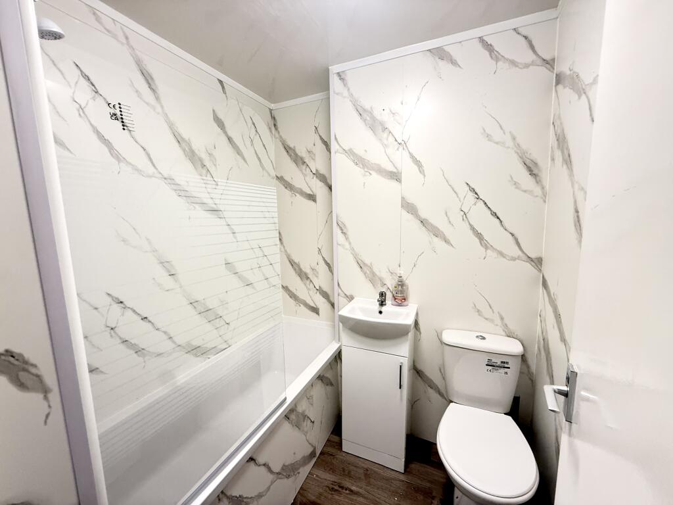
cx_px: 336
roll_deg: +1.6
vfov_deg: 85.7
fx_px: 272
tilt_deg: -7.1
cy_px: 252
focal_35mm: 14
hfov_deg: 102.1
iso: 400
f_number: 2.2
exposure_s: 1/60
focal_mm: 2.22
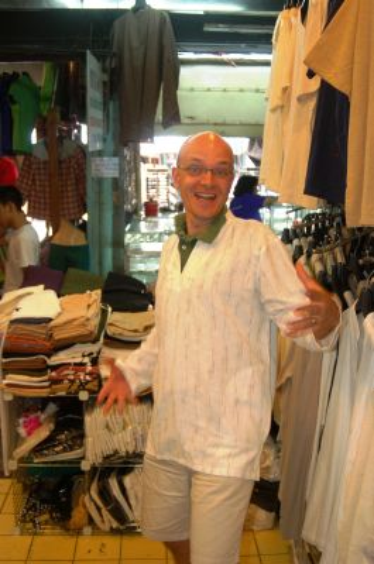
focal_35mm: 42
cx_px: 187
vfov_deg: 46.5
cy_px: 282
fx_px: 657
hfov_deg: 31.8
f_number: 3.3
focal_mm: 28
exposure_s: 1/100
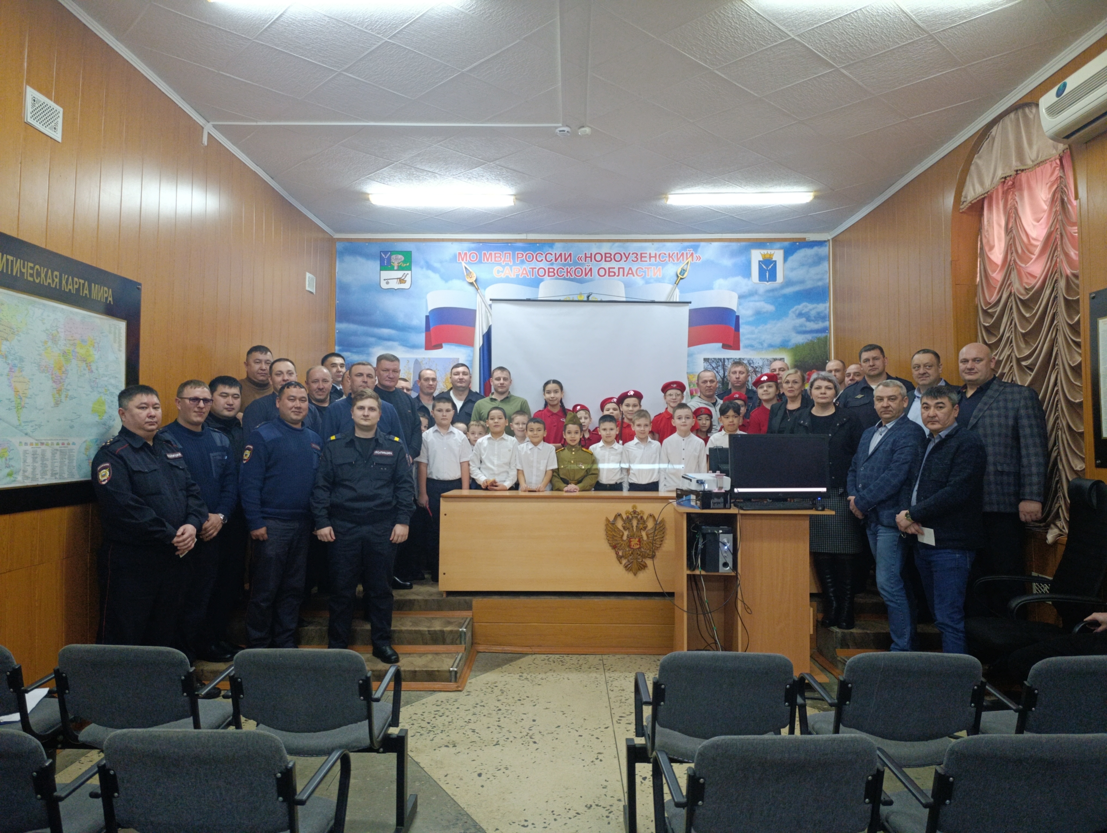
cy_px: 416
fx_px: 737
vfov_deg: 59.0
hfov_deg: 73.8
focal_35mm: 23
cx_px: 554
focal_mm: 6.11
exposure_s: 1/50
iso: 1317
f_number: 1.65
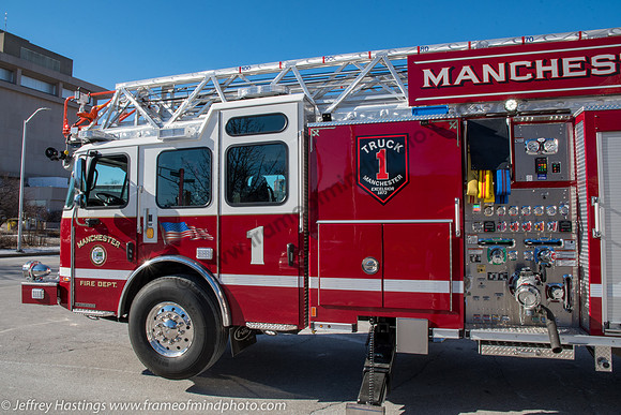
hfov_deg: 72.6
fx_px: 423
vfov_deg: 52.2
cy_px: 203
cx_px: 304
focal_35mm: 25
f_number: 22
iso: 250
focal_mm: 16
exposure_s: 1/100
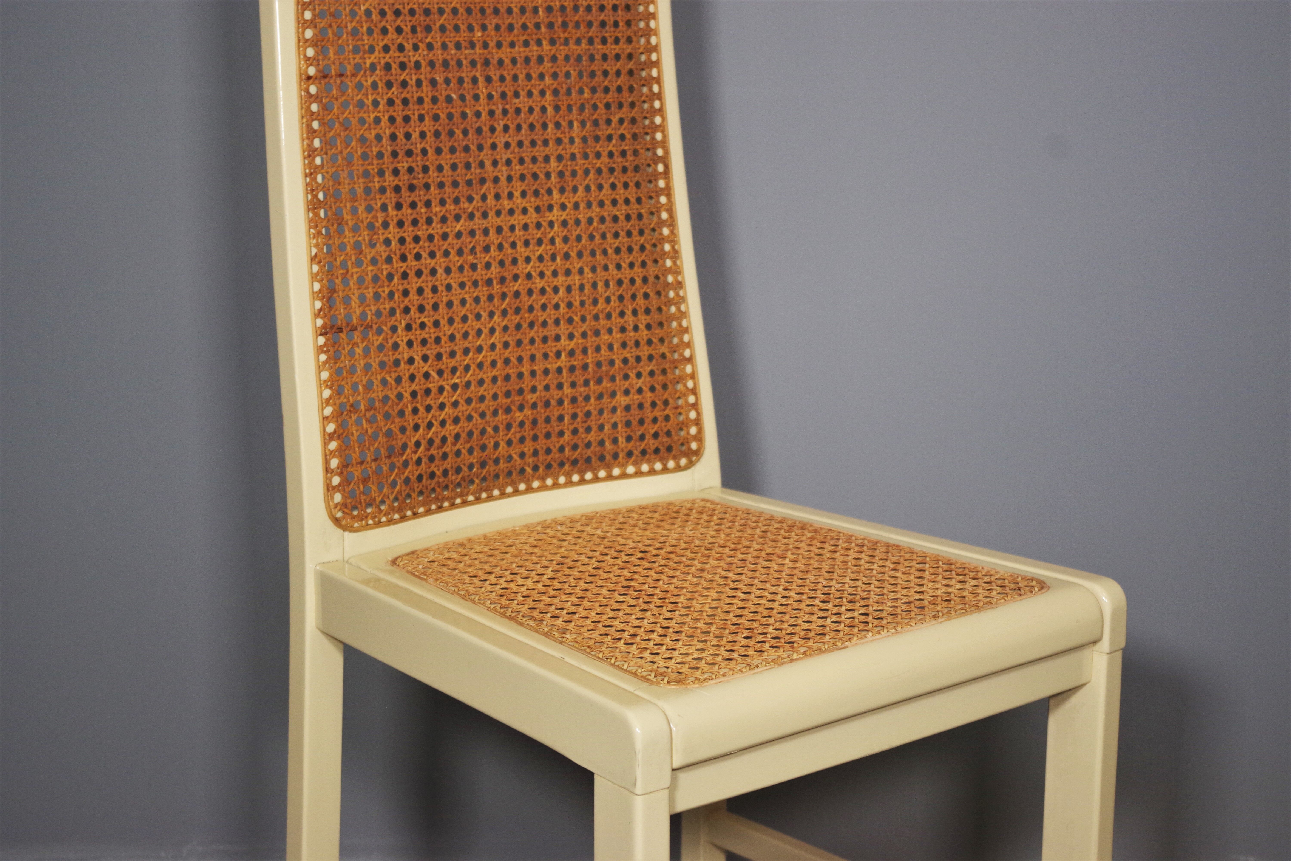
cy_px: 430
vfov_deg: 22.6
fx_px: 2151
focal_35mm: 60
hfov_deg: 33.4
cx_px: 646
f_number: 4.5
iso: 800
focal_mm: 40
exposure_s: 1/80
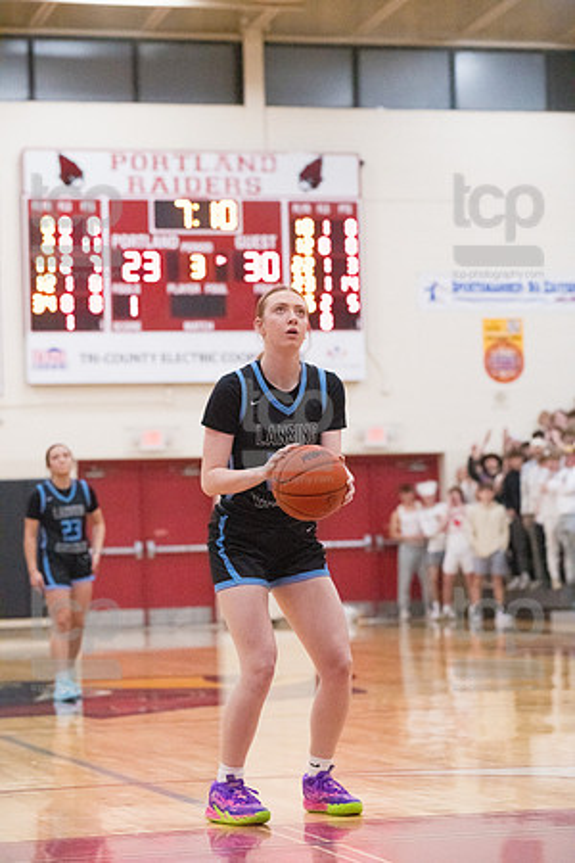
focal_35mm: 105
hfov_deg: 13.0
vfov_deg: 19.5
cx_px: 288
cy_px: 432
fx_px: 2515
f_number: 4
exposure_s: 1/1600
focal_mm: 105
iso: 8000
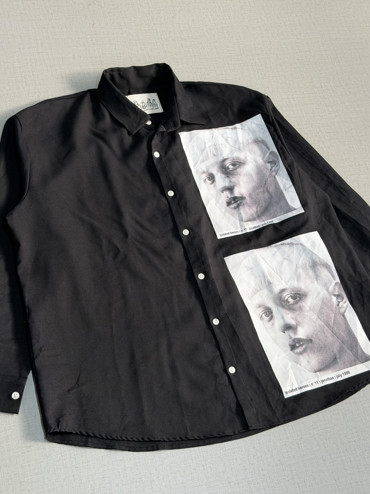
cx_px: 185
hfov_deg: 30.3
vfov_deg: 39.7
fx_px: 684
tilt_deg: -58.9
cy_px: 247
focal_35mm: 48
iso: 80
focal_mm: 6.76
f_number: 1.78
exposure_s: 1/50
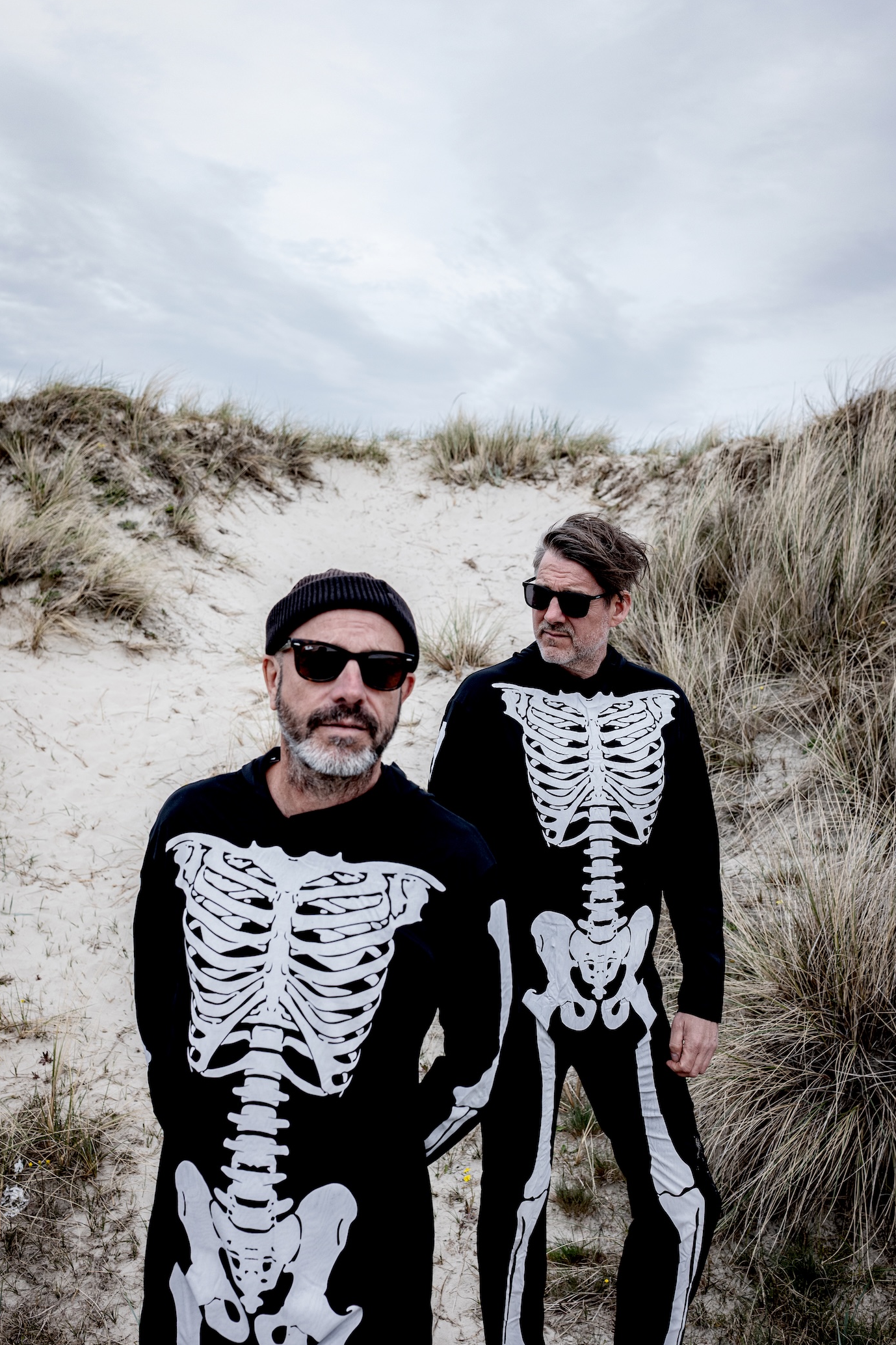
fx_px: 1344
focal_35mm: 36
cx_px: 448
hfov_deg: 36.9
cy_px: 655
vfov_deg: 53.1
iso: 800
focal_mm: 35
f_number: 5.6
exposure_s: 1/2500
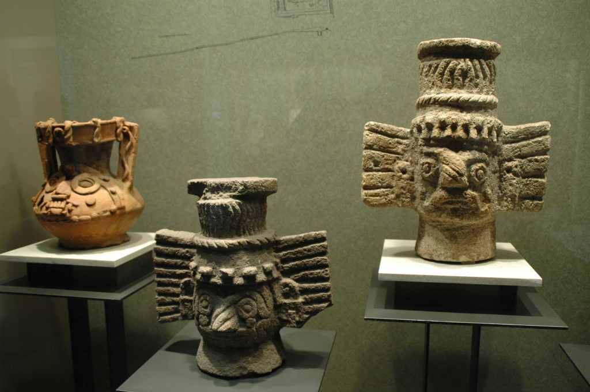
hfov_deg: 57.3
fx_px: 540
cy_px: 196
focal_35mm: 33
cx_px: 295
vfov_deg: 39.9
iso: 1000
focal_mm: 22
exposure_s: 1/30
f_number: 3.8
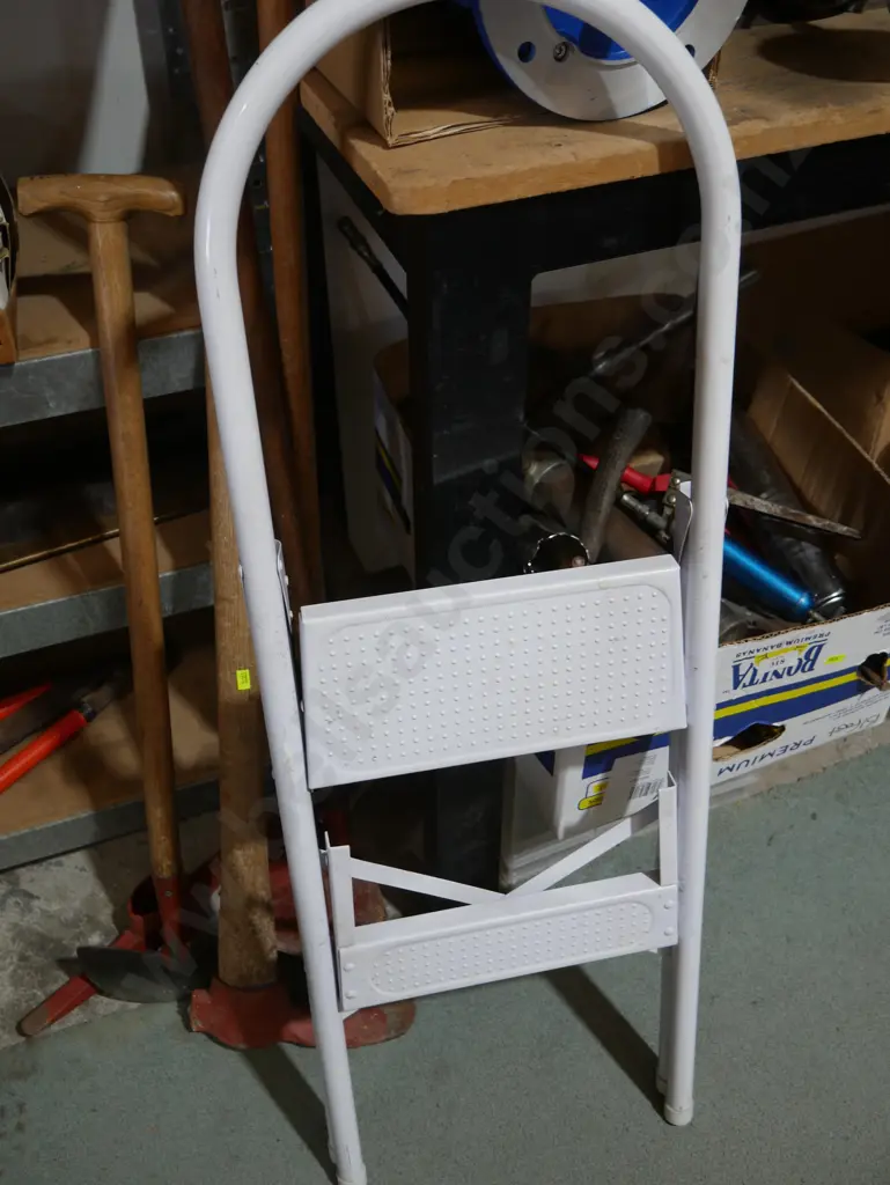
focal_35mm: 32
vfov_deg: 56.8
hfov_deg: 44.2
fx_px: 1096
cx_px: 445
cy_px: 592
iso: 250
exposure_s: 1/60
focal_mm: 16
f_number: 3.6
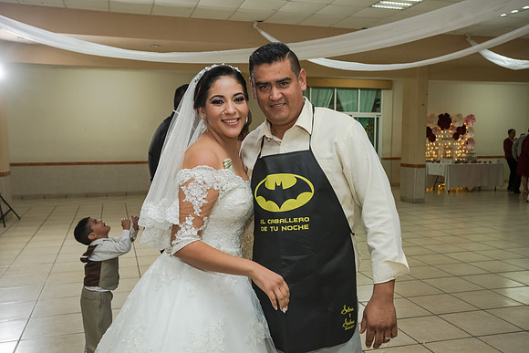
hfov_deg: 54.4
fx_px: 514
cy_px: 176
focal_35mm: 35
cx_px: 264
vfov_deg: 37.9
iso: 1600
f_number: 4
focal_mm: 35
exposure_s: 1/100
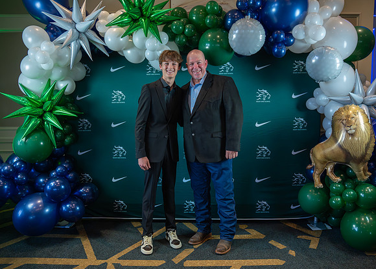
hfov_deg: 66.9
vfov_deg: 50.5
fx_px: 285
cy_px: 141
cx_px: 197
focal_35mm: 27
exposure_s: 1/500
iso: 3200
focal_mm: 24
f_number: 2.8
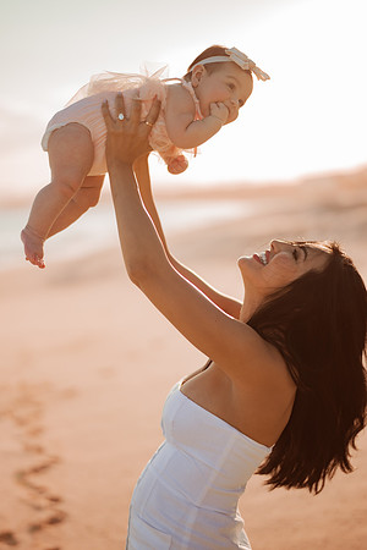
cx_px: 184
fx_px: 887
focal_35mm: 58
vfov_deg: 34.5
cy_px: 275
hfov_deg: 23.4
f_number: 1.4
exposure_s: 1/4000
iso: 100
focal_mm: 58
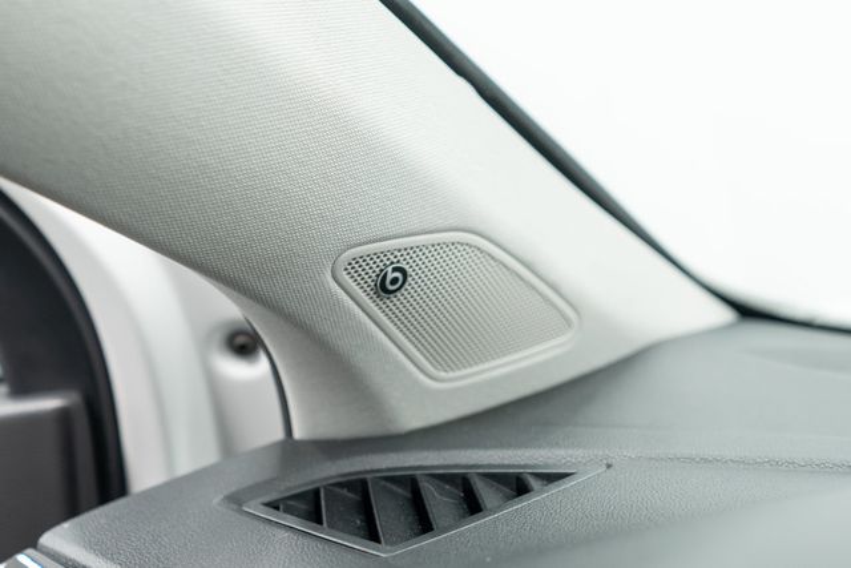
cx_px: 426
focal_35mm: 42
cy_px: 284
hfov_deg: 46.4
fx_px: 993
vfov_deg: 31.9
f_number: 3.2
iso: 800
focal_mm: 28
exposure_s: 1/40
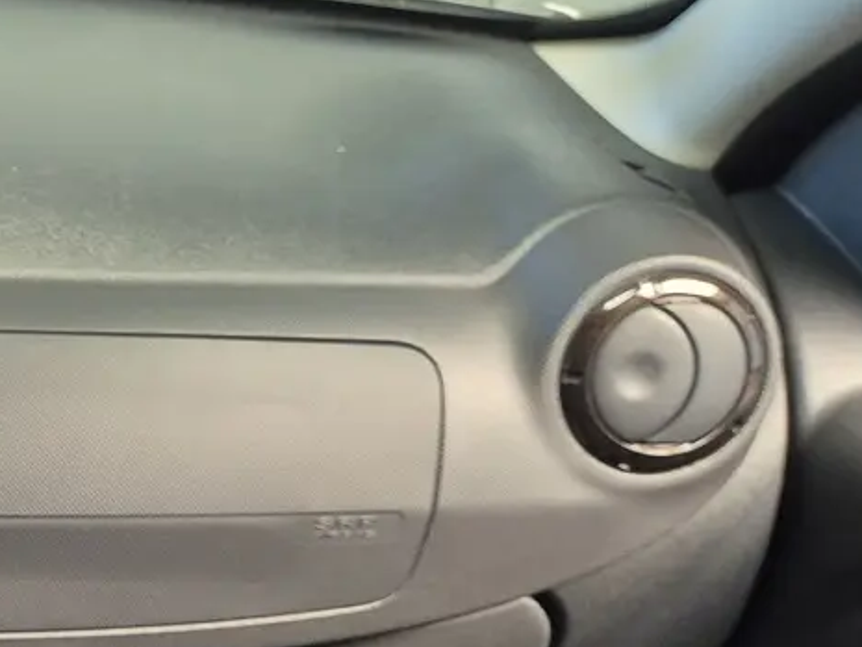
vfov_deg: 15.3
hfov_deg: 15.9
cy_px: 623
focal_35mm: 95
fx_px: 2366
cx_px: -892
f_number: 1.8
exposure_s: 1/100
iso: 320
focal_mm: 5.4
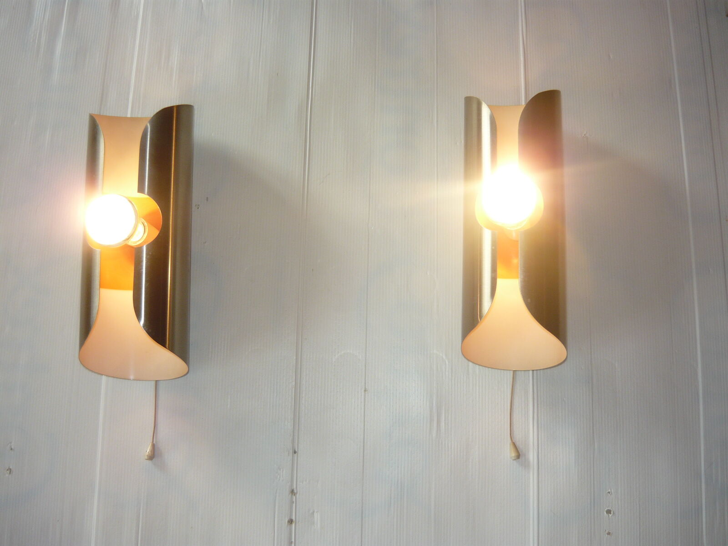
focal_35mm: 33
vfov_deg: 42.9
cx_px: 364
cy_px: 273
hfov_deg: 55.4
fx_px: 694
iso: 100
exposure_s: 1/30
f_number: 2.8
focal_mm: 5.5
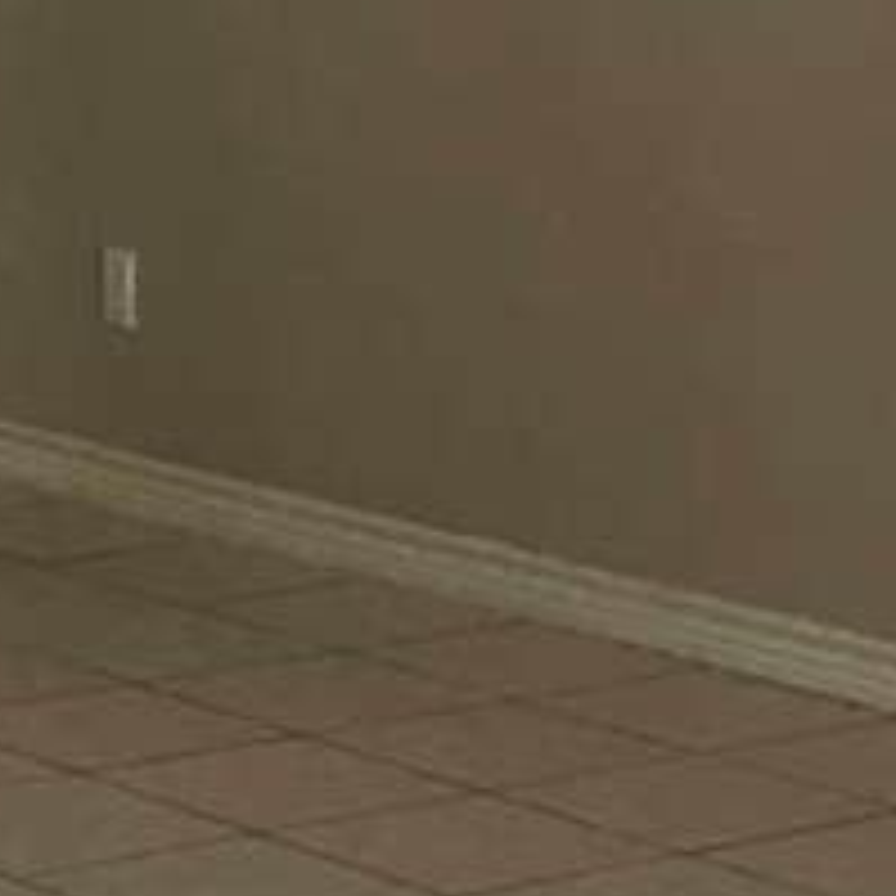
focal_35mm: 177
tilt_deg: -12.5
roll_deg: +1.5
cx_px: -216
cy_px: 716
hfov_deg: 9.7
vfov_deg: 9.9
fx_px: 5183
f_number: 2
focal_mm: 6
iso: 500
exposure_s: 1/15
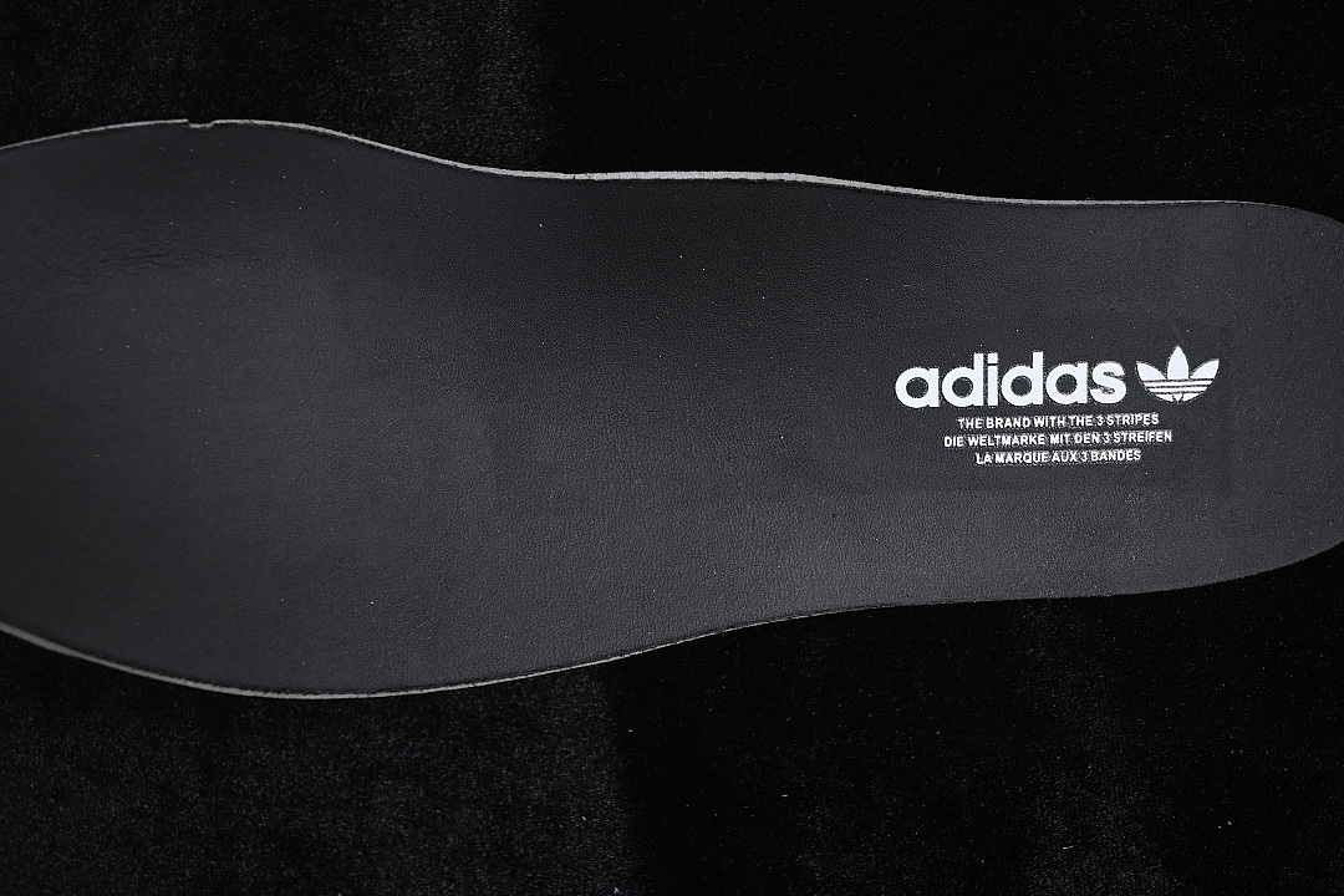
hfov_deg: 27.0
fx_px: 2800
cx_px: 672
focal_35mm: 75
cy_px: 448
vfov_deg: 18.2
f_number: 6.3
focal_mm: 50
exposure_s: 1/80
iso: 160
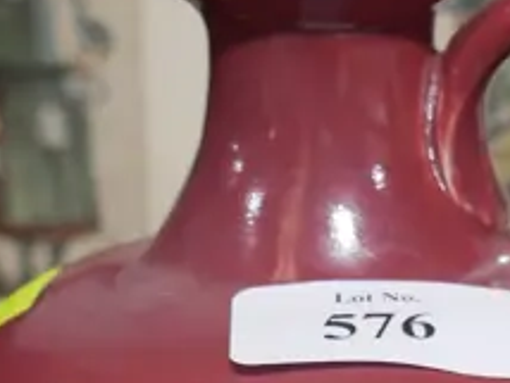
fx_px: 2257
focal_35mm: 153
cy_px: 632
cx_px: 867
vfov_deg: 9.4
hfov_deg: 12.0
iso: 500
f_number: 4
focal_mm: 16
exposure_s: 1/60
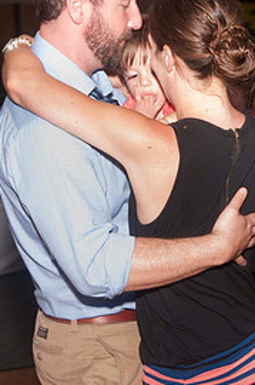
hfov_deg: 11.4
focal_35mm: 120
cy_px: 118
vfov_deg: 17.0
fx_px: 1280
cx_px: 163
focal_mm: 48
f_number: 5.6
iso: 400
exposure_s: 1/60
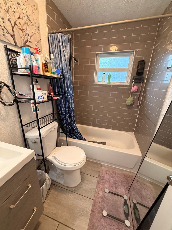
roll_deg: -2.5
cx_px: 86
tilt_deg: -17.0
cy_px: 115
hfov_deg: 85.7
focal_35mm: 14
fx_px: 93
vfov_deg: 102.1
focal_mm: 2.22
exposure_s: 1/120
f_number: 2.2
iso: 500
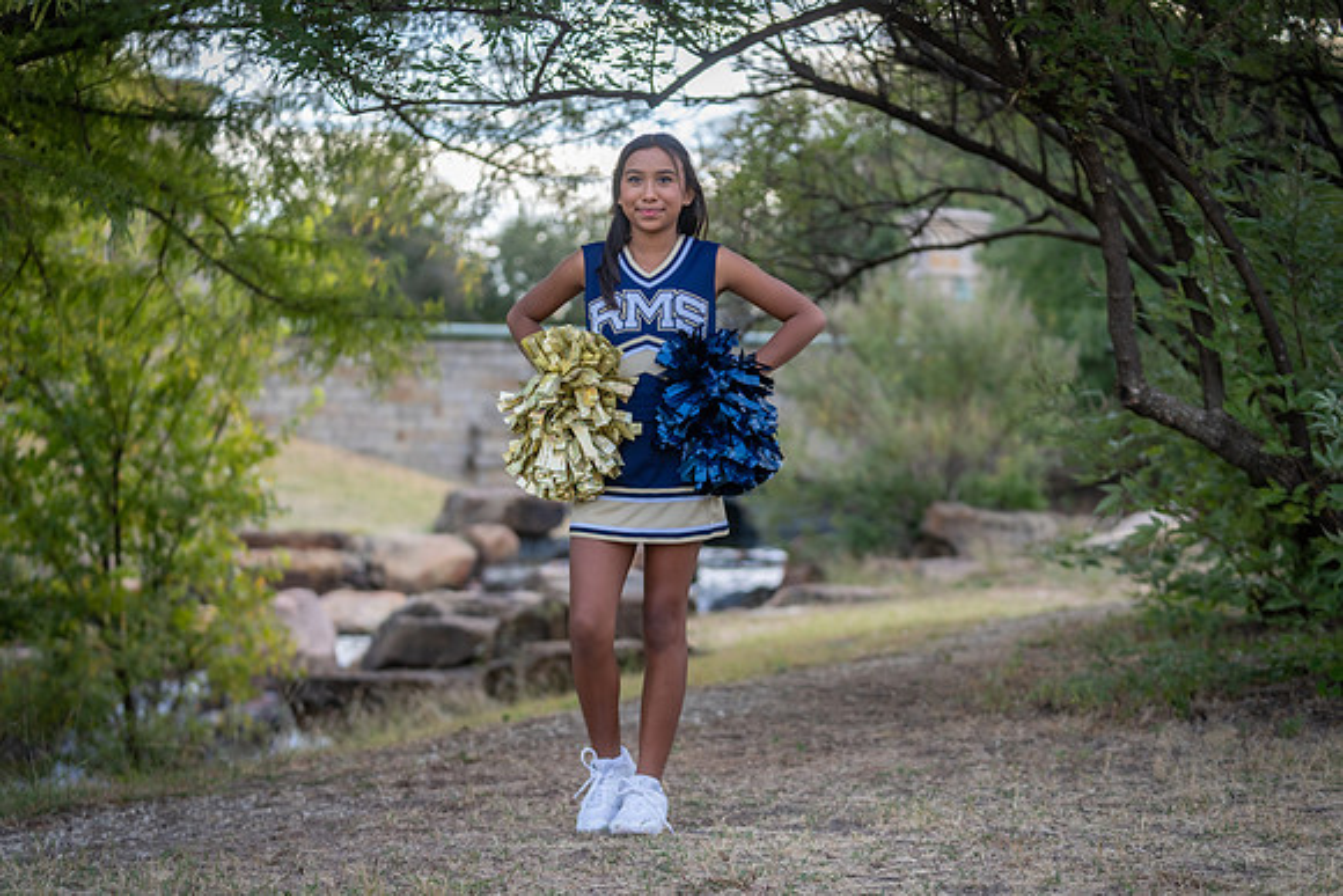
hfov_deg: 28.8
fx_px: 2612
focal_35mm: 70
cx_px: 672
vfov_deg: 19.5
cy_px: 448
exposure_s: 1/320
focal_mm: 70
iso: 160
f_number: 2.8
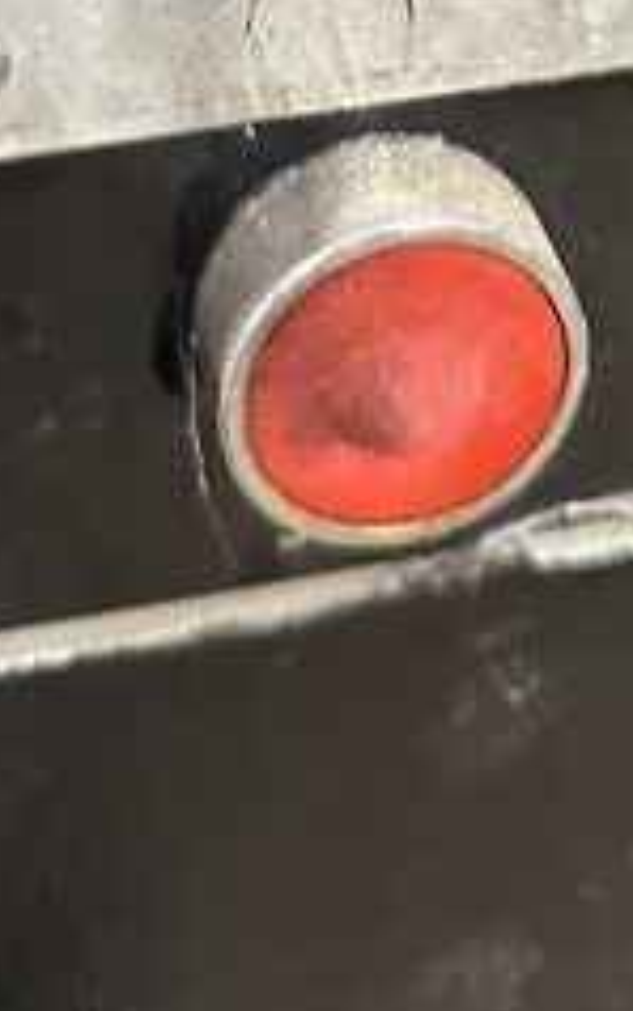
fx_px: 2398
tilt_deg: -17.0
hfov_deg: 15.0
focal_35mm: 87
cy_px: -563
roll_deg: -2.7
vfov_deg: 20.1
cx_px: 378
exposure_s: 1/60
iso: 800
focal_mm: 6.86
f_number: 1.78
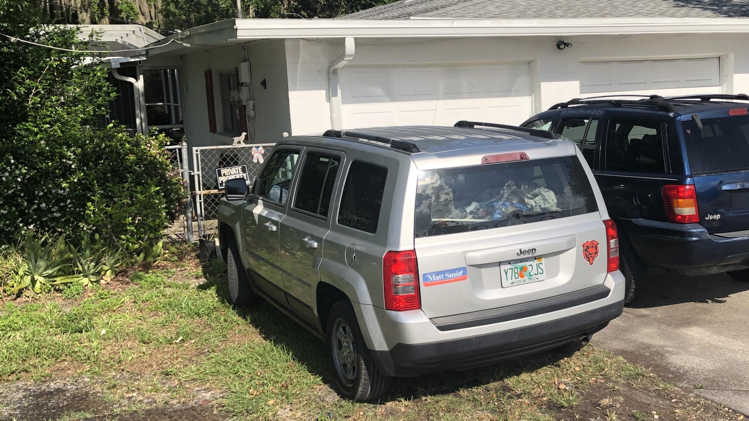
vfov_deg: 26.5
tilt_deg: -12.8
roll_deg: +1.2
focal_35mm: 45
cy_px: 217
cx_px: 536
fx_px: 894
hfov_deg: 44.4
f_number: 1.8
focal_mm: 3.99
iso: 20
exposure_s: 1/1499
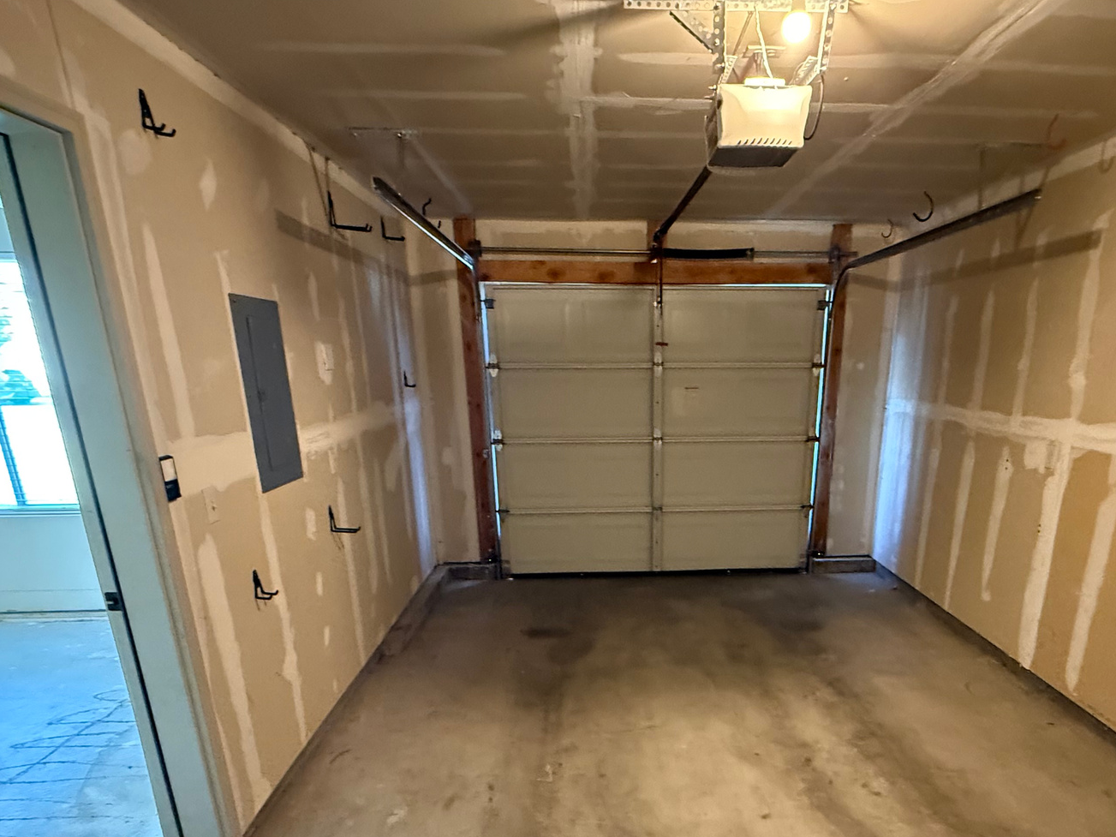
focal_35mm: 22
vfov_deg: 59.0
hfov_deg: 75.8
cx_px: 648
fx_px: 709
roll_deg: -0.3
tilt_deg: -17.7
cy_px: 589
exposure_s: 1/40
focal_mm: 2.22
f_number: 2.2
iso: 1000
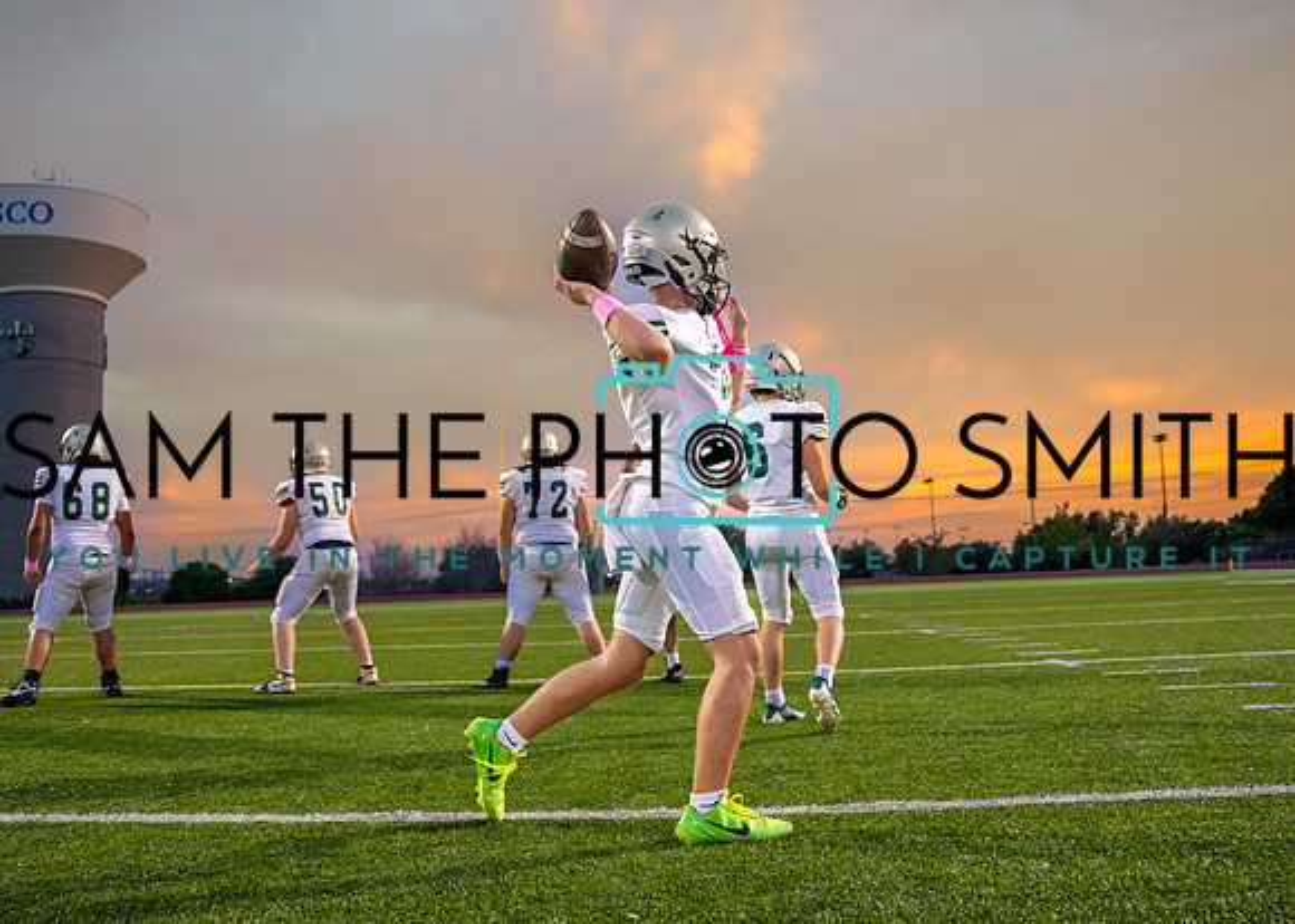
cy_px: 464
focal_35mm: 31
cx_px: 625
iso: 2000
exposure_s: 1/1000
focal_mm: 24
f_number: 2.8
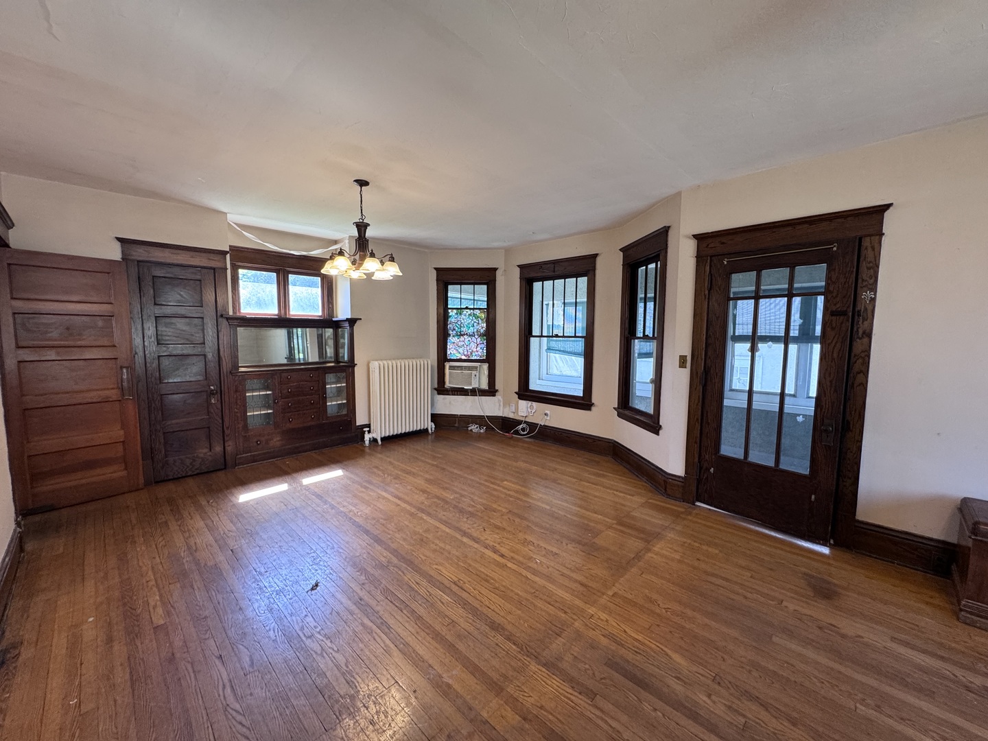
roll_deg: -0.8
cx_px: 494
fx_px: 400
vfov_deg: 85.7
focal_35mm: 14
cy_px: 370
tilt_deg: -5.6
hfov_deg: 102.1
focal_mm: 2.22
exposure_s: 1/120
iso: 200
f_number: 2.2
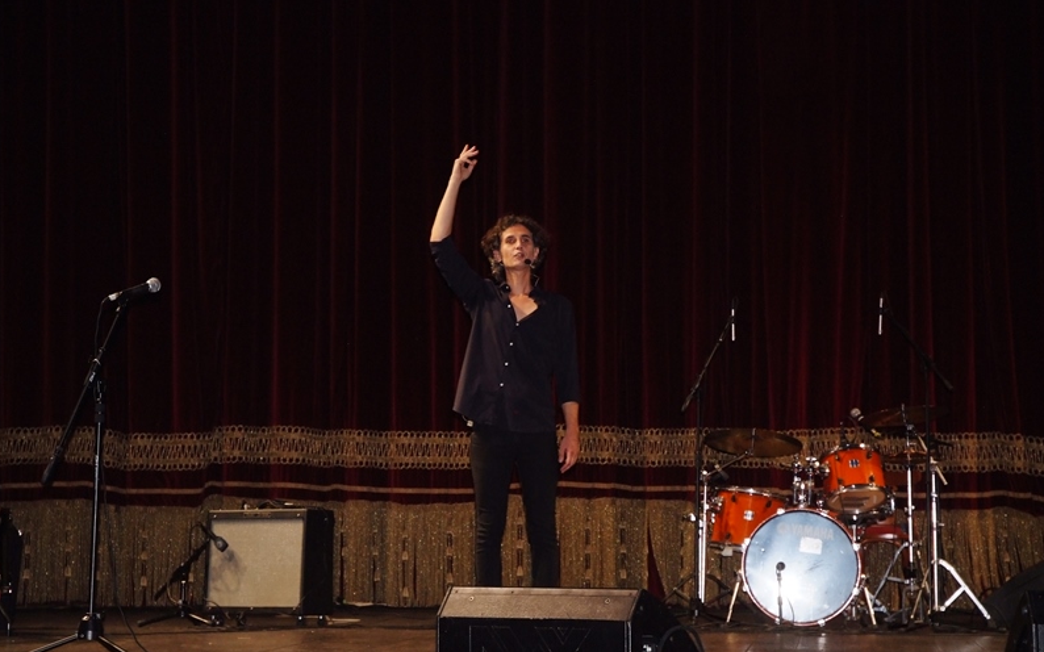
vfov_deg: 17.6
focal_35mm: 74
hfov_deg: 27.9
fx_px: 2105
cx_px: 522
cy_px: 346
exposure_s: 1/40
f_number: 4.5
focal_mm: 48
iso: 1250
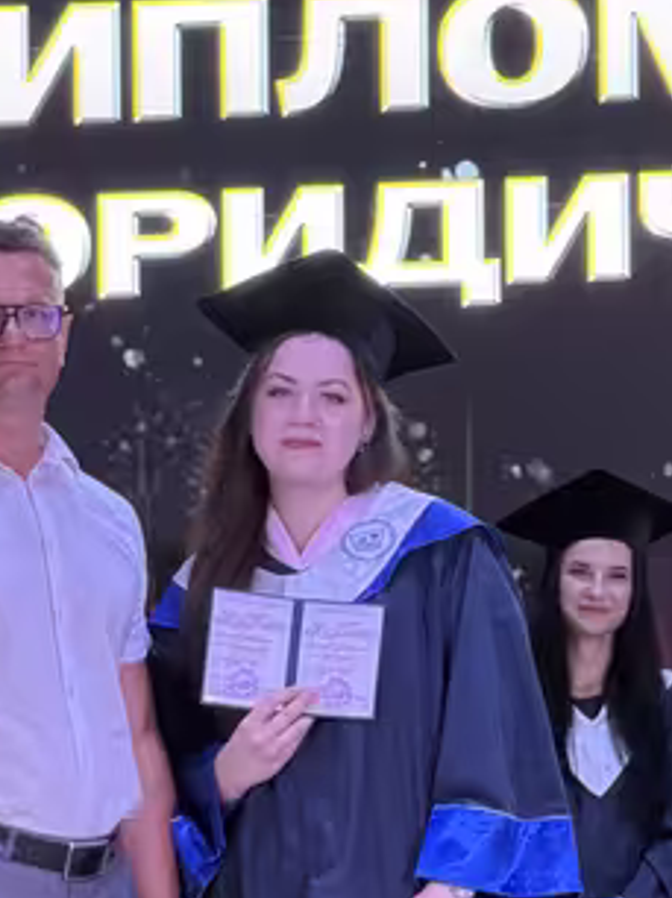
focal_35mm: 251
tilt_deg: +1.7
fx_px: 6506
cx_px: 179
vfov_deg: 7.9
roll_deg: -0.8
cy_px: 822
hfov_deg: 5.9
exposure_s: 1/50
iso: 500
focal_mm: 15.66
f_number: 2.8
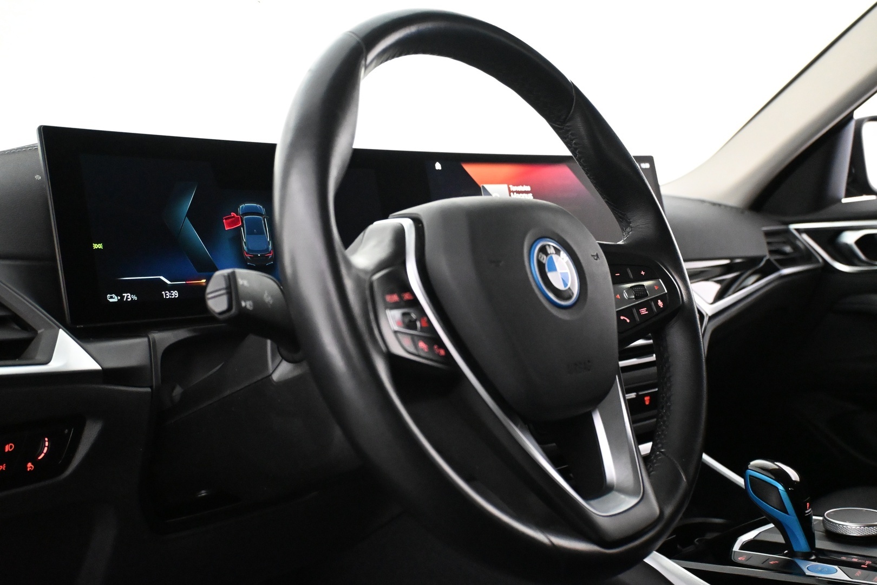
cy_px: 292
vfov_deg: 35.5
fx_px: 913
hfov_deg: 51.3
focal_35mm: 38
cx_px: 438
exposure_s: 1/60
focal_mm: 25
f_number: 4.2
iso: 7200
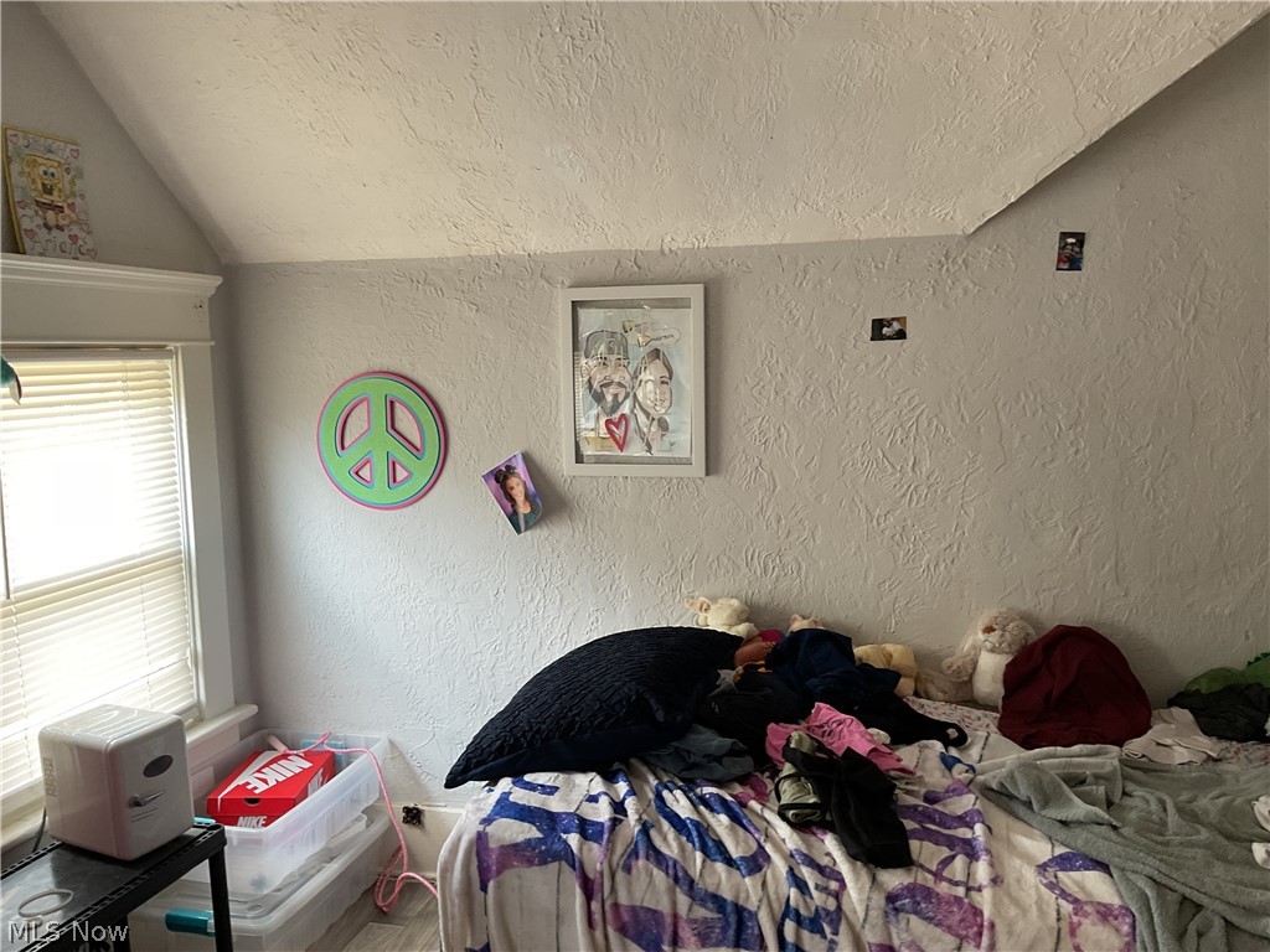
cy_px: 476
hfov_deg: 61.7
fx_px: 1064
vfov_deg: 48.2
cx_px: 635
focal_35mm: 29
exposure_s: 1/60
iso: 50
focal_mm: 3
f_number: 1.8
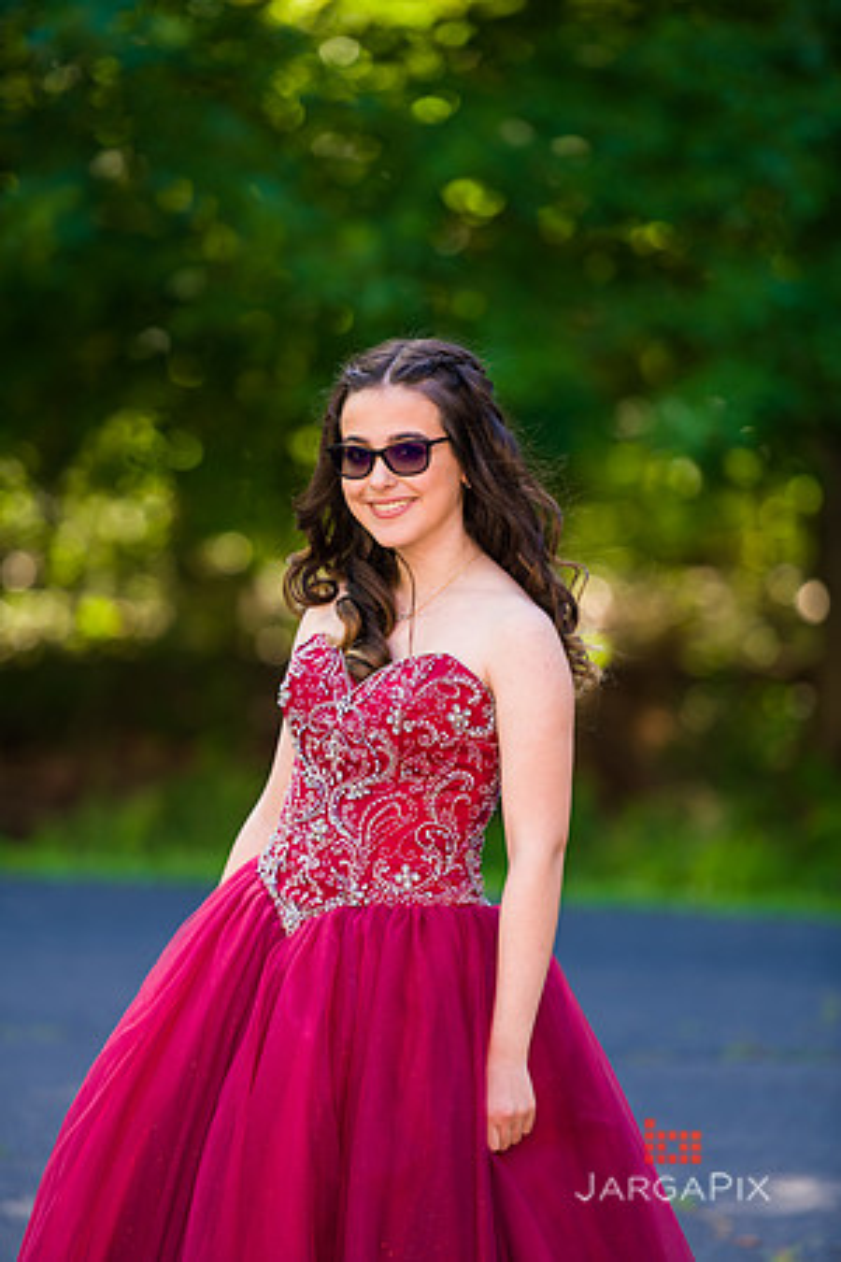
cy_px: 631
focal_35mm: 185
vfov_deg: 11.1
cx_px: 420
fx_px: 6482
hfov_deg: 7.4
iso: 200
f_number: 3.2
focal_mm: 185
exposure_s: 1/200
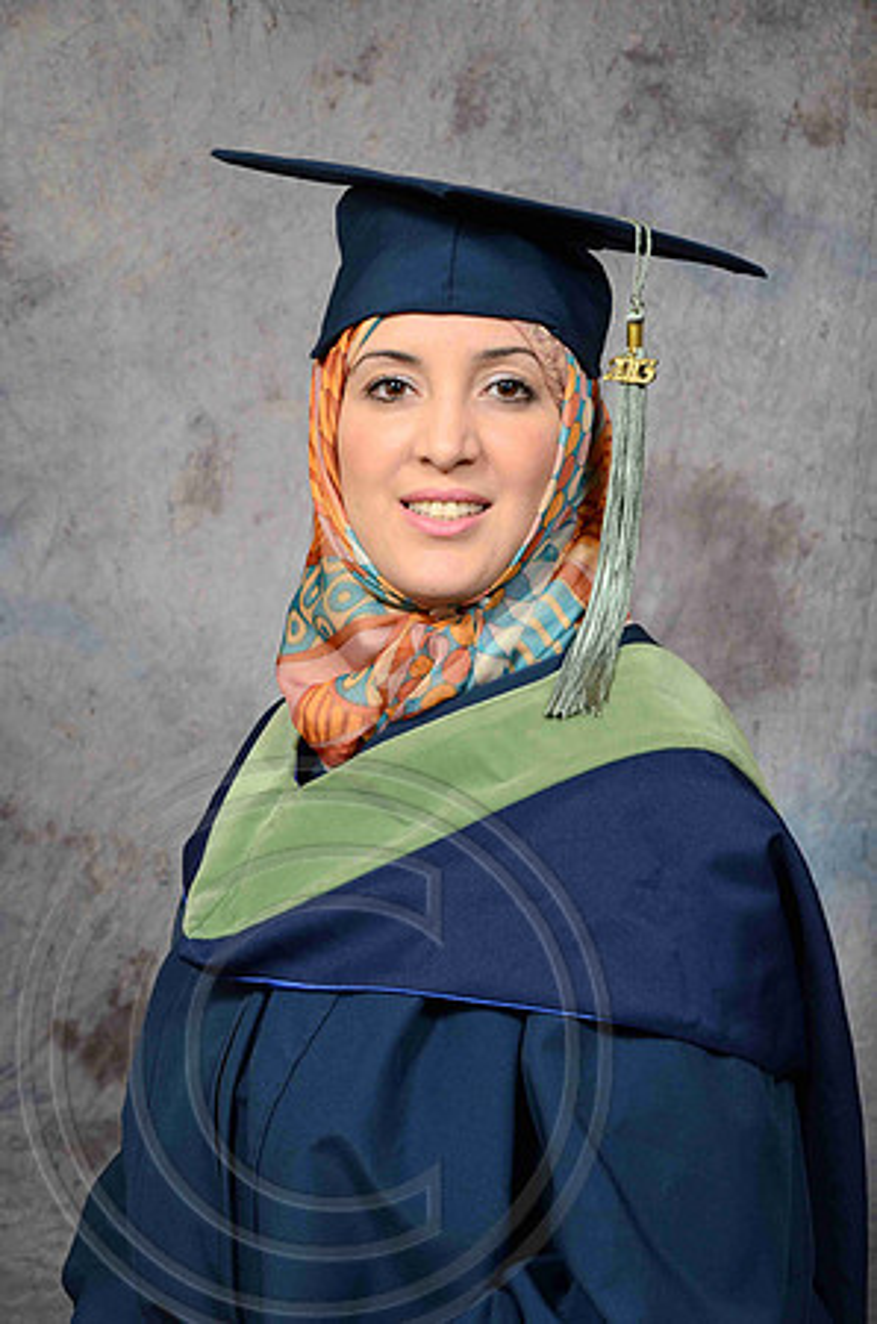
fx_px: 3194
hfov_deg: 15.6
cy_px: 662
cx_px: 438
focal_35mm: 87
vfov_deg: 23.4
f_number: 6.3
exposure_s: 1/200
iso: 200
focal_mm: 58
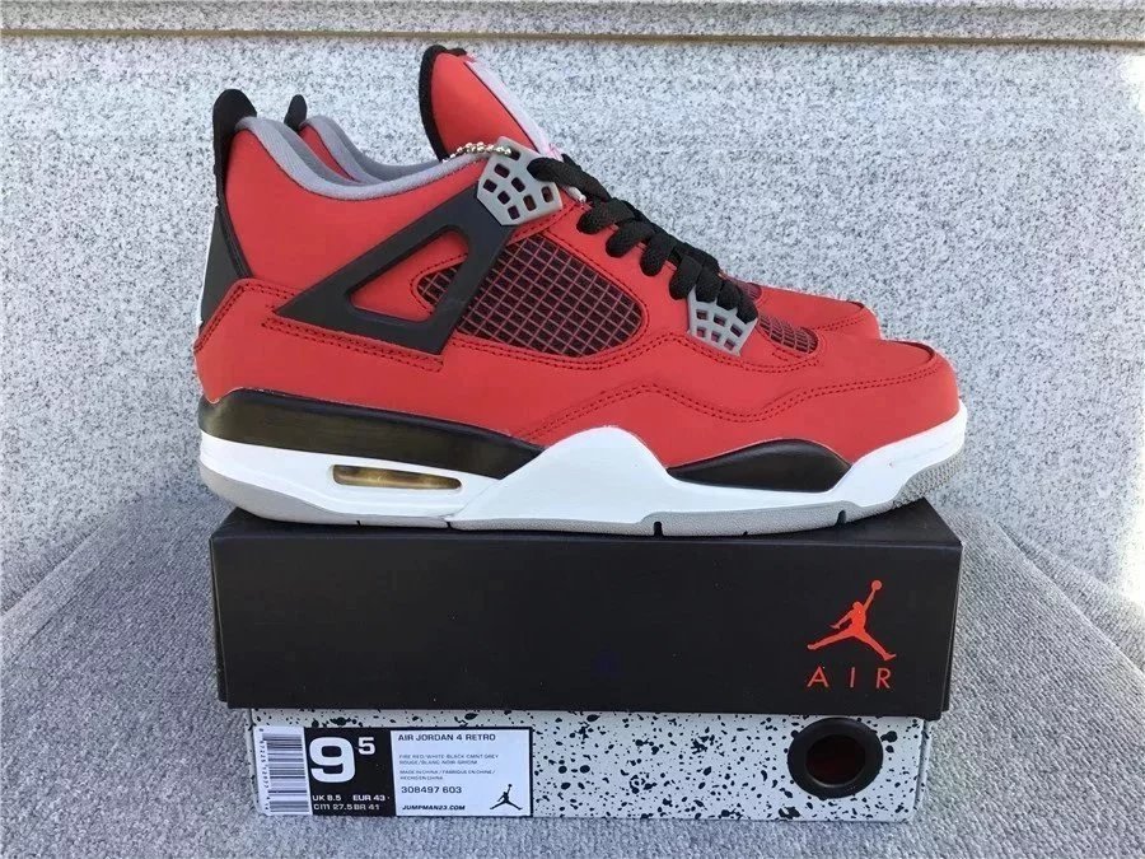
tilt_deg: -16.8
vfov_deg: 45.4
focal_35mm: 31
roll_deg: -0.1
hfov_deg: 58.4
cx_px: 572
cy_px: 430
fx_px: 1025
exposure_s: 1/240
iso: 25
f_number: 2.4
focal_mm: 3.3
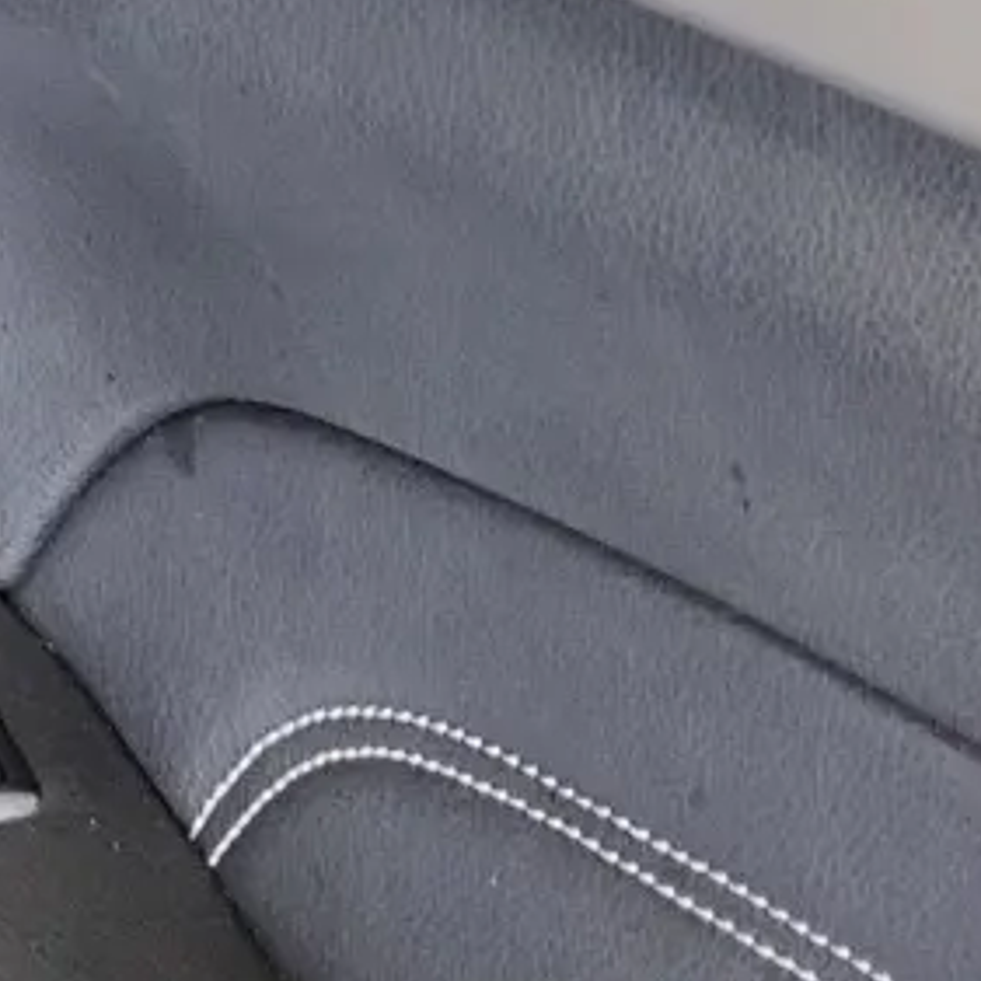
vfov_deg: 10.7
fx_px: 5034
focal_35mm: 157
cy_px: -510
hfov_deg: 8.6
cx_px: -2224
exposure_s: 1/33.3
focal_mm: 5.4
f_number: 1.8
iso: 640
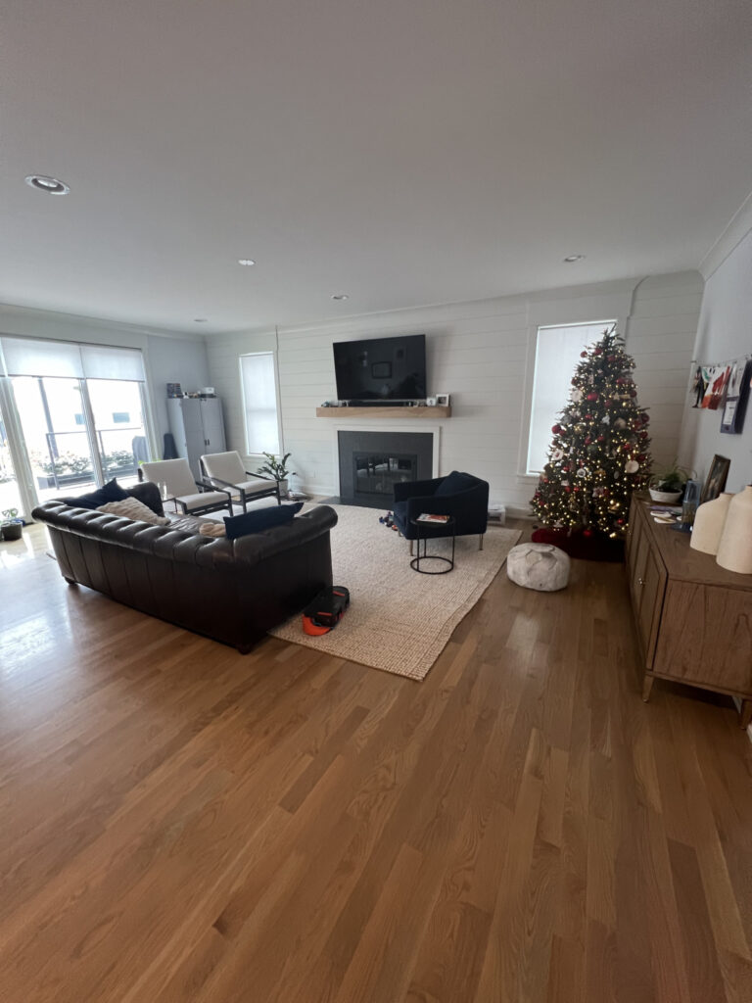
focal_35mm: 13
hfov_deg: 89.9
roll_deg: +1.3
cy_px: 502
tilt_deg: -15.0
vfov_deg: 106.2
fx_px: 377
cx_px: 376
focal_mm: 1.57
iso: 250
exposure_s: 1/60
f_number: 1.8
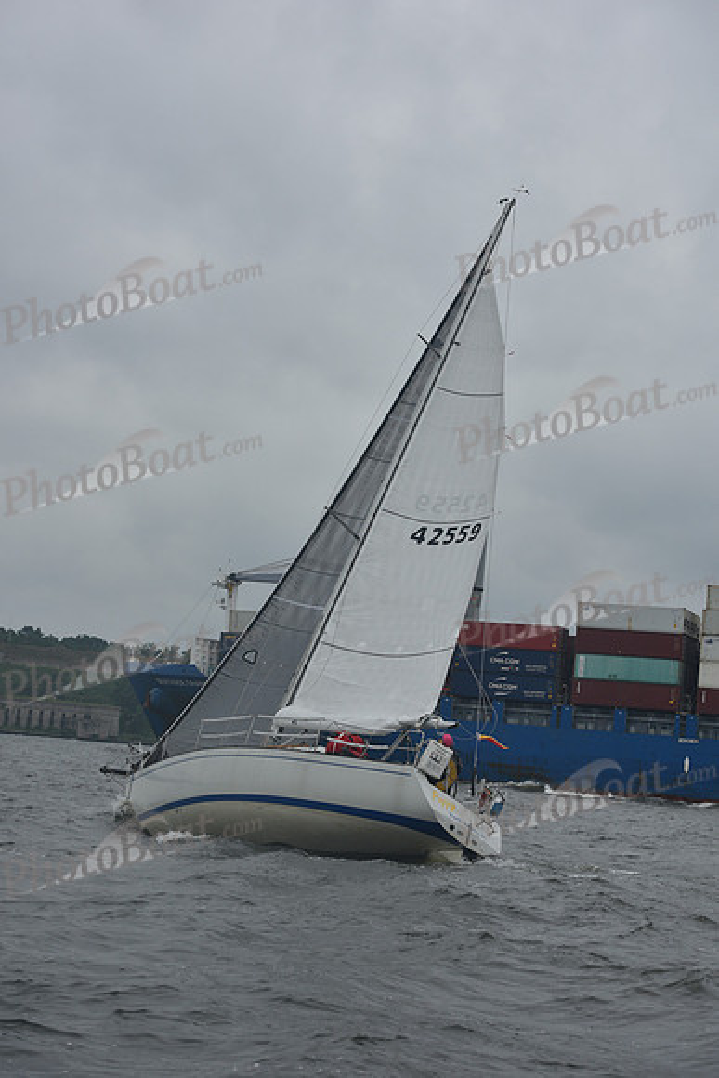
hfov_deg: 19.5
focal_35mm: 70
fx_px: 2096
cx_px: 360
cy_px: 539
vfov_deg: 28.8
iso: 250
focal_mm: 70
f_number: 7.1
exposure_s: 1/640
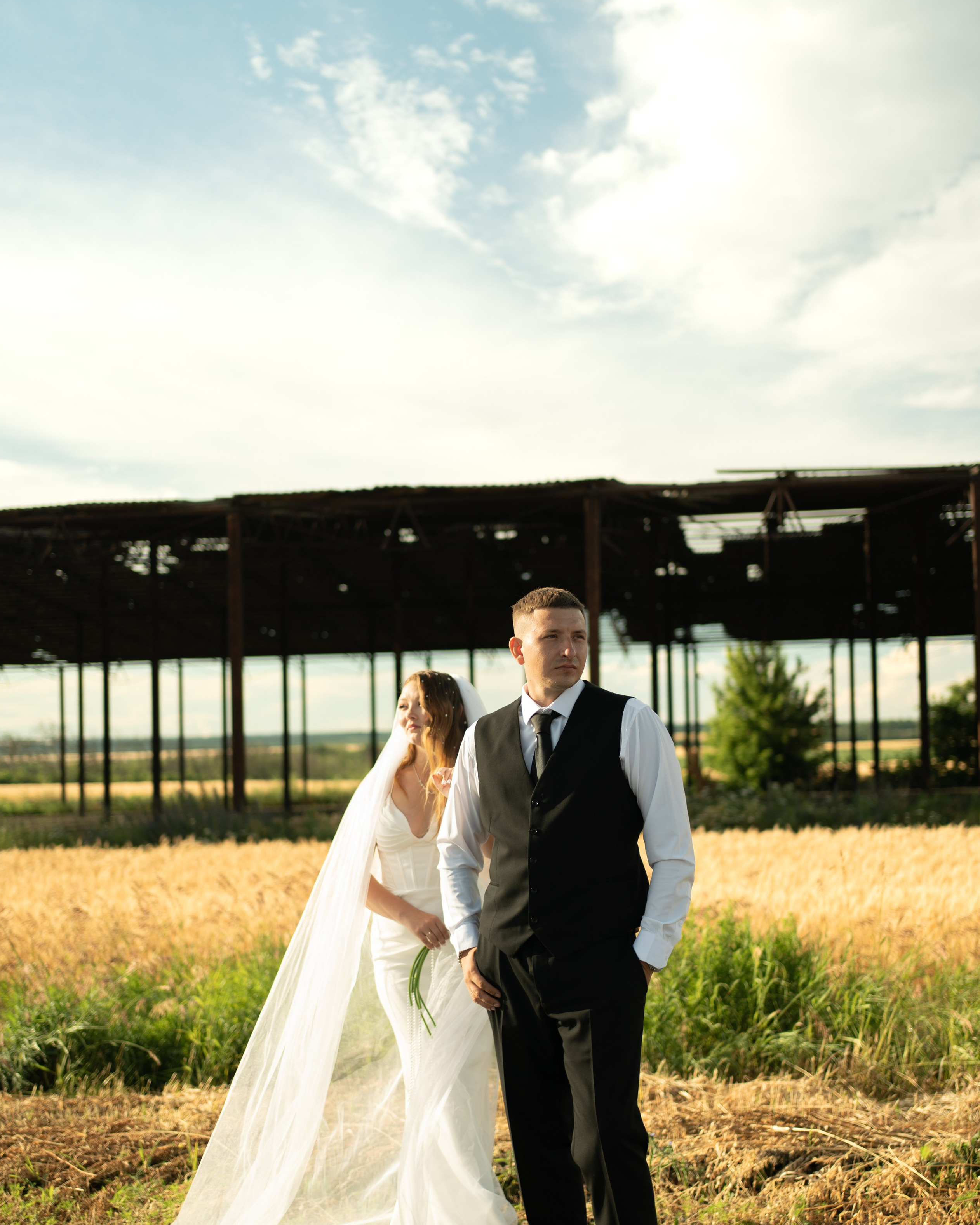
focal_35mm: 40
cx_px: 494
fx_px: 1450
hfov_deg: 37.3
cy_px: 711
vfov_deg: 45.6
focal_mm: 35
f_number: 1.8
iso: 100
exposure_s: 1/250
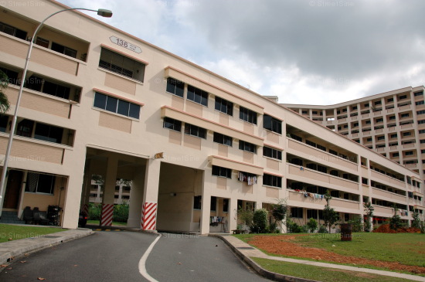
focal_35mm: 27
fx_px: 318
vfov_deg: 47.8
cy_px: 141
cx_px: 212
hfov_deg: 67.5
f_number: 10
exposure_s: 1/400
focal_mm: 18
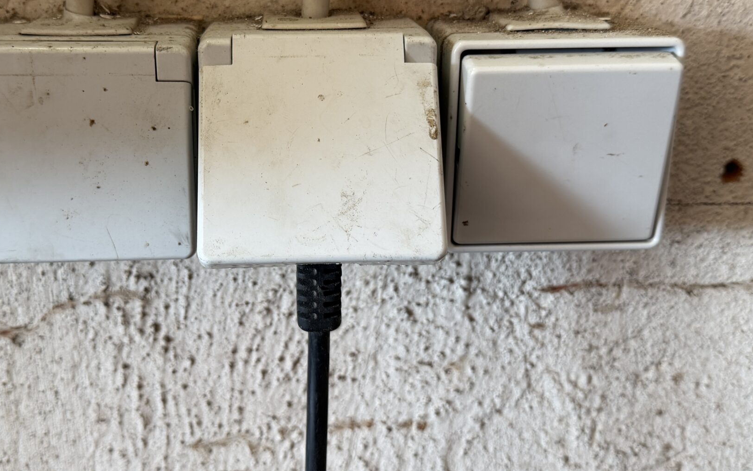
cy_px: 151
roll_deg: -0.4
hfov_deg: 49.0
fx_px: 821
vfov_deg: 31.7
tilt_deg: -15.0
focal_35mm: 40
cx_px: 311
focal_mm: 6.76
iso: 125
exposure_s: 1/100
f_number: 1.78
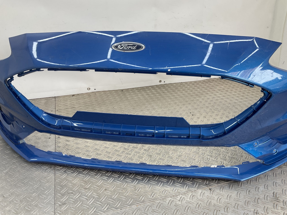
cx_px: 144
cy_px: 108
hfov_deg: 61.7
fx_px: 240
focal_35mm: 29
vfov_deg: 48.2
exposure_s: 1/120
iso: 20
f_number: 1.8
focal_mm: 3
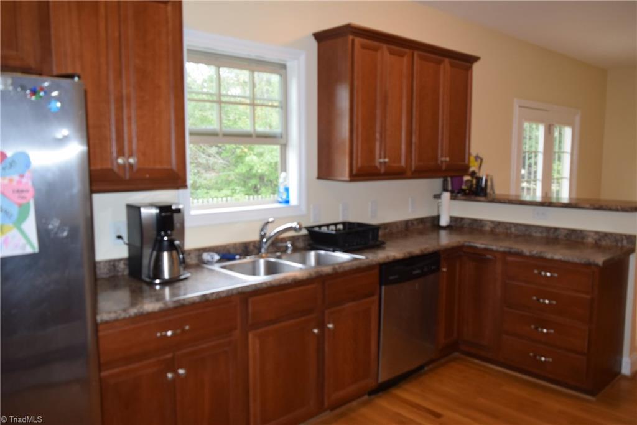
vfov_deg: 47.9
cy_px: 212
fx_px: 478
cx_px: 318
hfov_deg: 67.4
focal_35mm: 27
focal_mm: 18
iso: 800
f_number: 4
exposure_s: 1/60
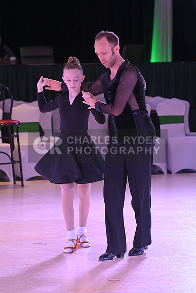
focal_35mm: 160
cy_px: 146
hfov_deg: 8.6
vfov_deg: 12.8
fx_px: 1306
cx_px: 98
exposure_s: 1/400
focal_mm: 160
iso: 5000
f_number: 7.1
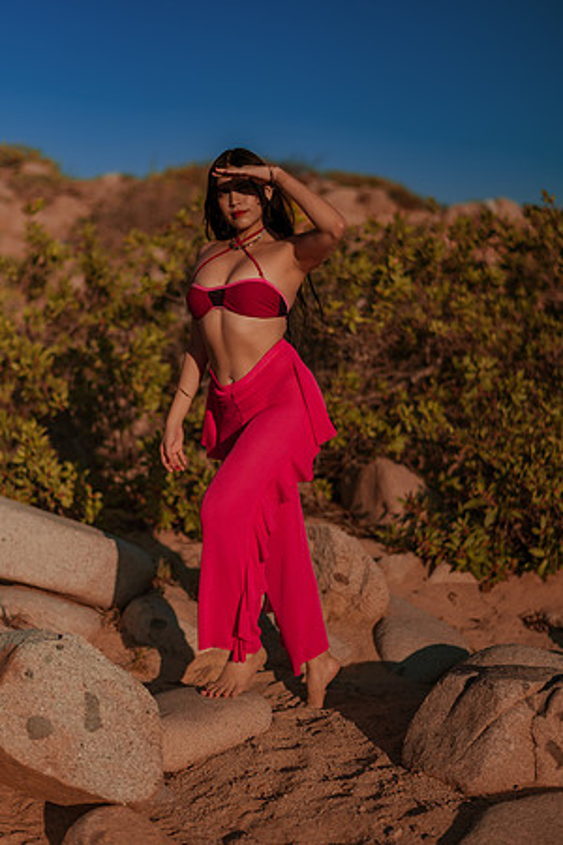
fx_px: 1360
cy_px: 422
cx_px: 282
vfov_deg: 34.5
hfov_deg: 23.4
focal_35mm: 58
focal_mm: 58
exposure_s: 1/8000
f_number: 1.8
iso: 50
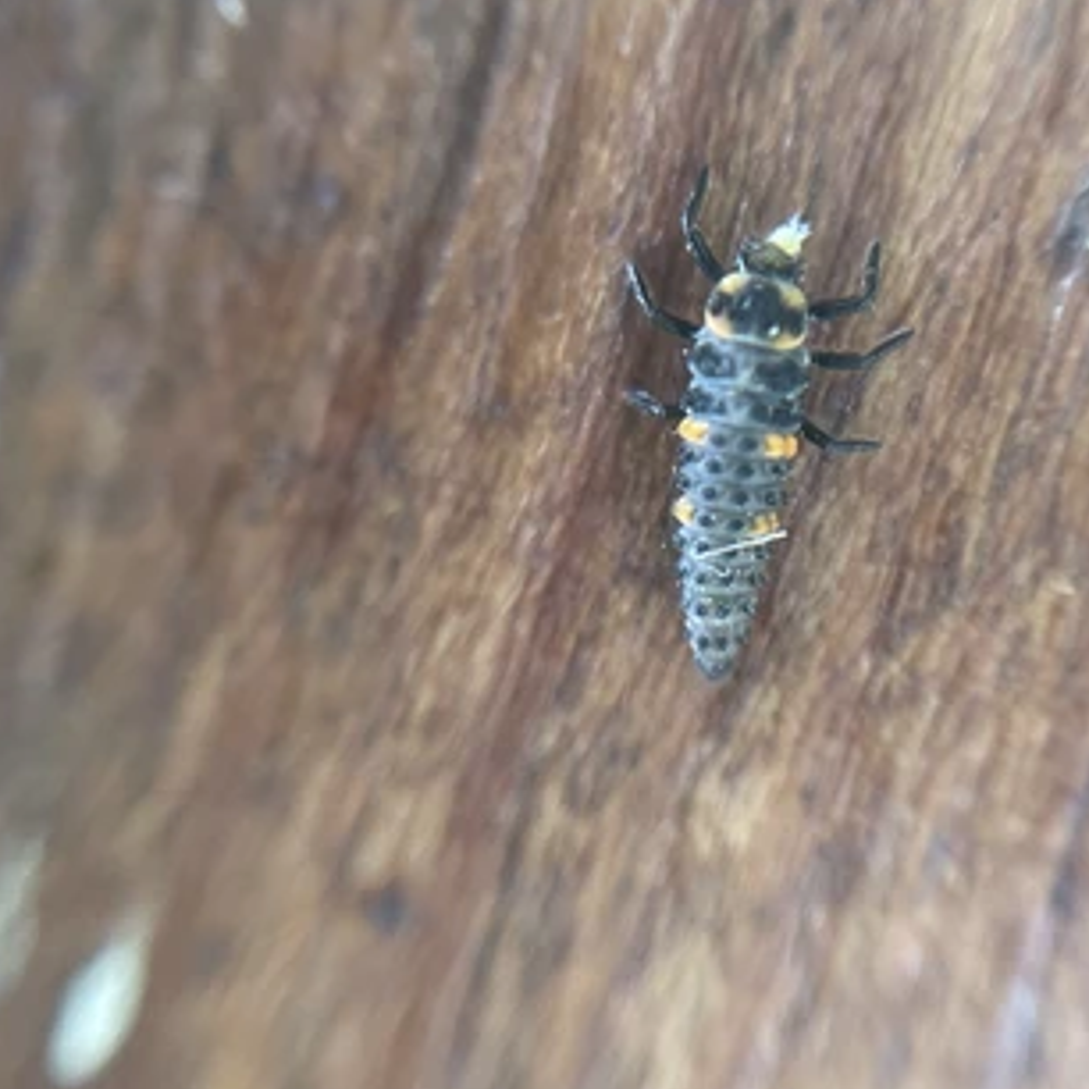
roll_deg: -15.5
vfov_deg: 35.3
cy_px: 491
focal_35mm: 48
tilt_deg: -2.5
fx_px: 1708
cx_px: 808
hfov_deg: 34.7
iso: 125
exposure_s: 1/80
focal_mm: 4.2
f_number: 1.6
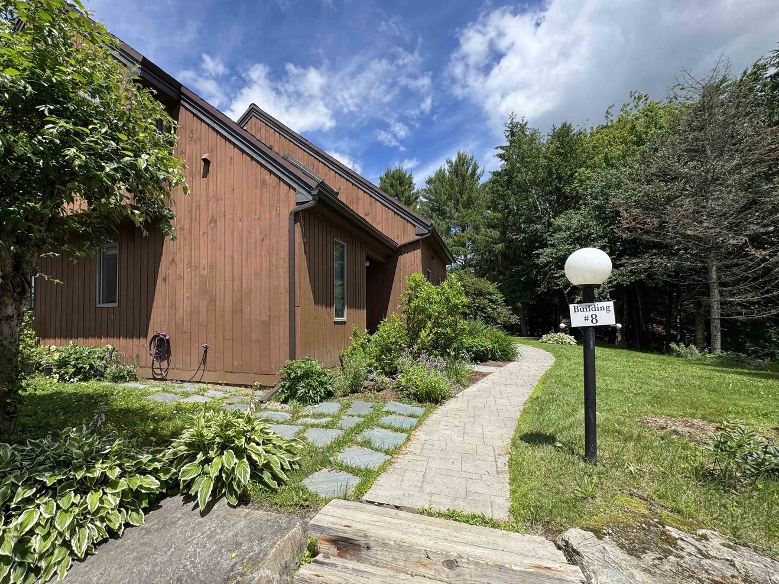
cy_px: 309
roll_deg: +0.0
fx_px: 382
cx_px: 342
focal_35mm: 17
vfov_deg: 74.6
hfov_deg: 90.6
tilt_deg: +2.7
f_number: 2.2
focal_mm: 2.22
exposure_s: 1/1256
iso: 50
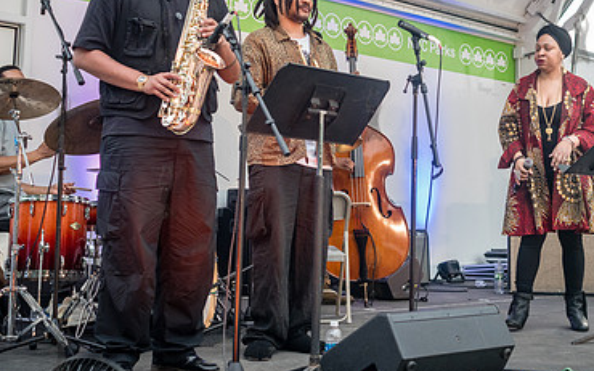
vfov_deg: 22.6
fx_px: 922
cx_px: 372
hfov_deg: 35.5
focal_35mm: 57
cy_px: 113
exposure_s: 1/400
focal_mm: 35
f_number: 4.5
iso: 1600
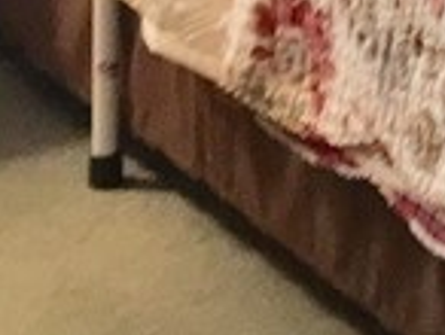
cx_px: 774
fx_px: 2614
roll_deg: -2.0
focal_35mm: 203
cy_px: -588
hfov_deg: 9.3
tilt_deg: -10.4
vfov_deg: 6.8
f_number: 2.2
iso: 200
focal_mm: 4.15
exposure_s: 1/20
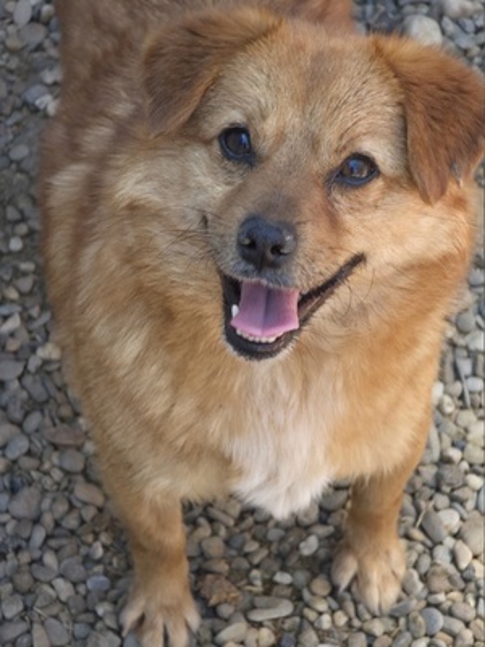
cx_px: 242
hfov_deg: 12.9
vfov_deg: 17.1
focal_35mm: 115
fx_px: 2148
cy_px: 324
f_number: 3.4
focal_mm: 18.6
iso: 40
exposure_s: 1/50
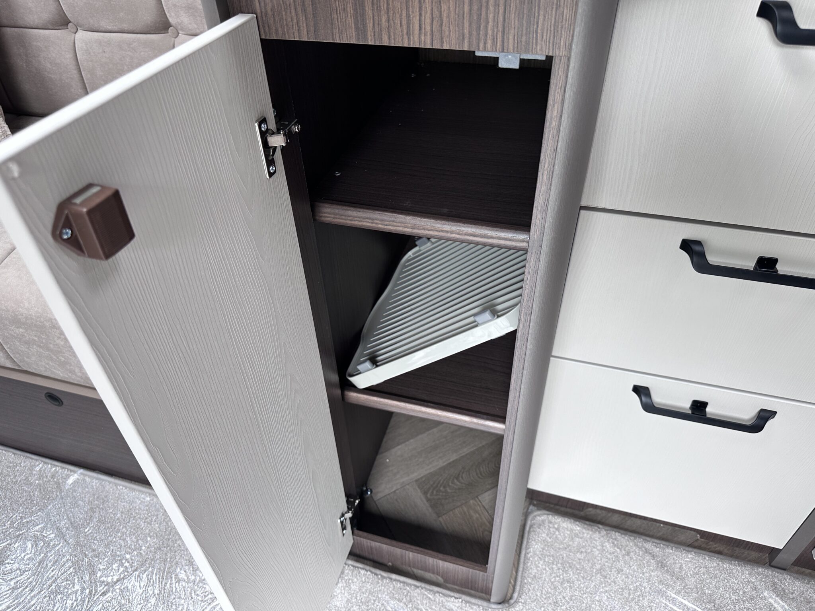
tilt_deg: -39.2
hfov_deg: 71.6
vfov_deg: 56.8
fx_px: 565
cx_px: 408
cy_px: 306
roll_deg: +1.8
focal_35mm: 24
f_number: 1.78
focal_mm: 6.86
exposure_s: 1/121
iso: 125
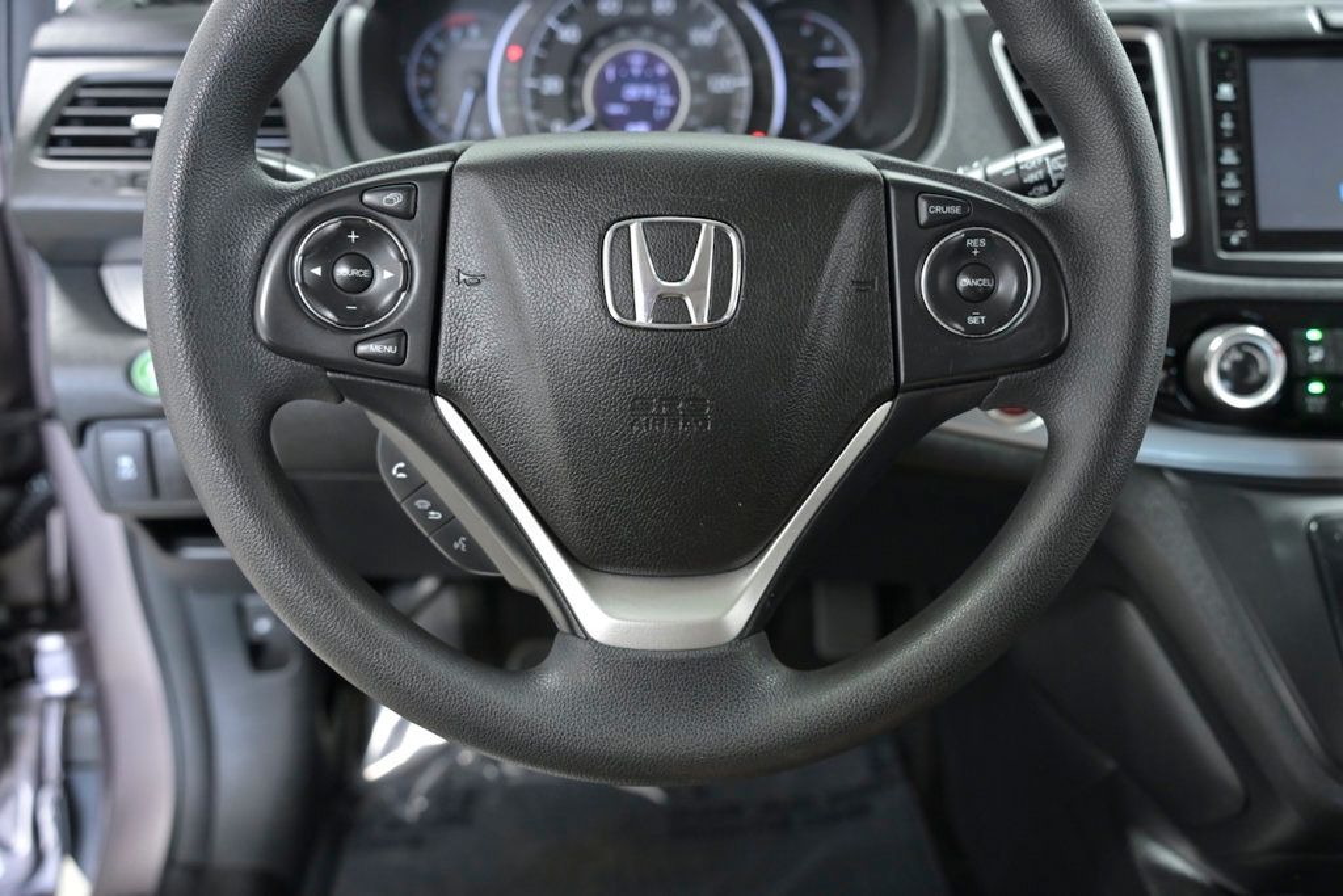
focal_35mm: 34
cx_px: 672
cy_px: 448
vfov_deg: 38.9
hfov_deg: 55.8
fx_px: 1268
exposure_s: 1/125
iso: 2000
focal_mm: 34
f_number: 4
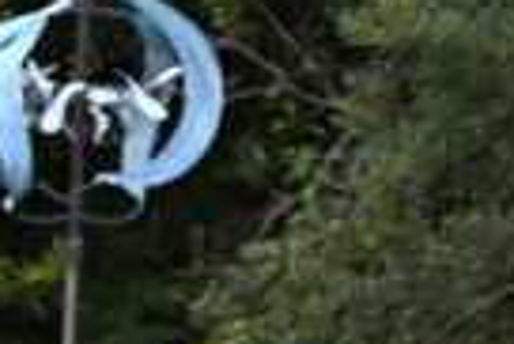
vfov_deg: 3.7
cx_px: -299
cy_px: 671
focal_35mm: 372
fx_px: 5317
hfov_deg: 5.5
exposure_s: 1/125
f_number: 6.3
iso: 500
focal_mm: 92
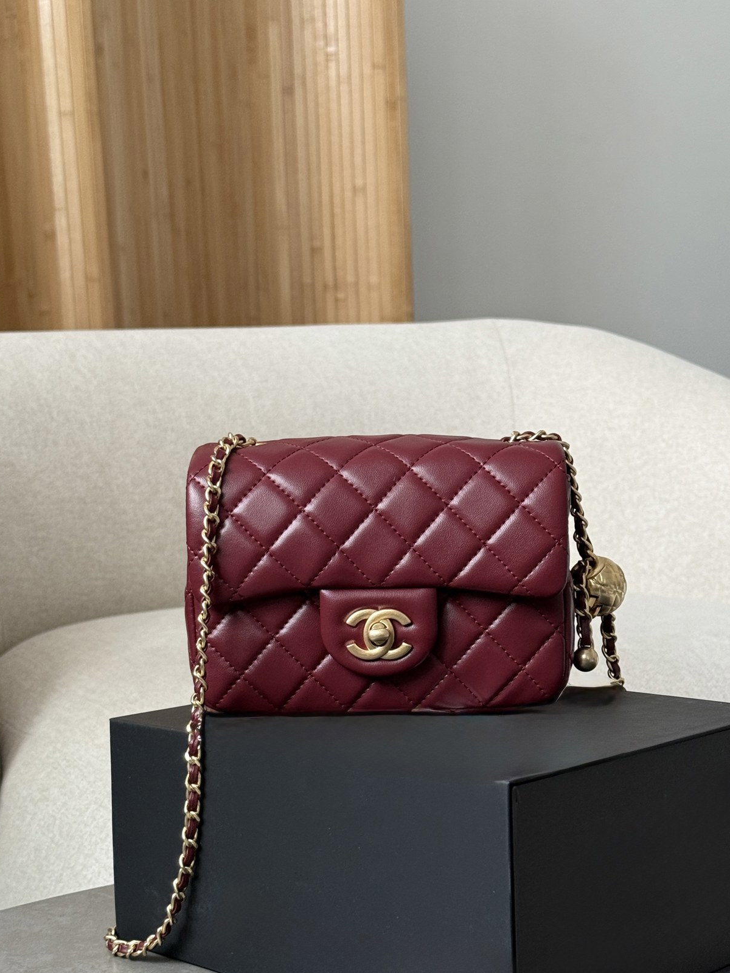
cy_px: 569
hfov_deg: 24.4
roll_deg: +2.4
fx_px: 1687
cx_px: 372
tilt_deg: -5.8
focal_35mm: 60
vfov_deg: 32.1
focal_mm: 6.76
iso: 200
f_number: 1.78
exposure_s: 1/60
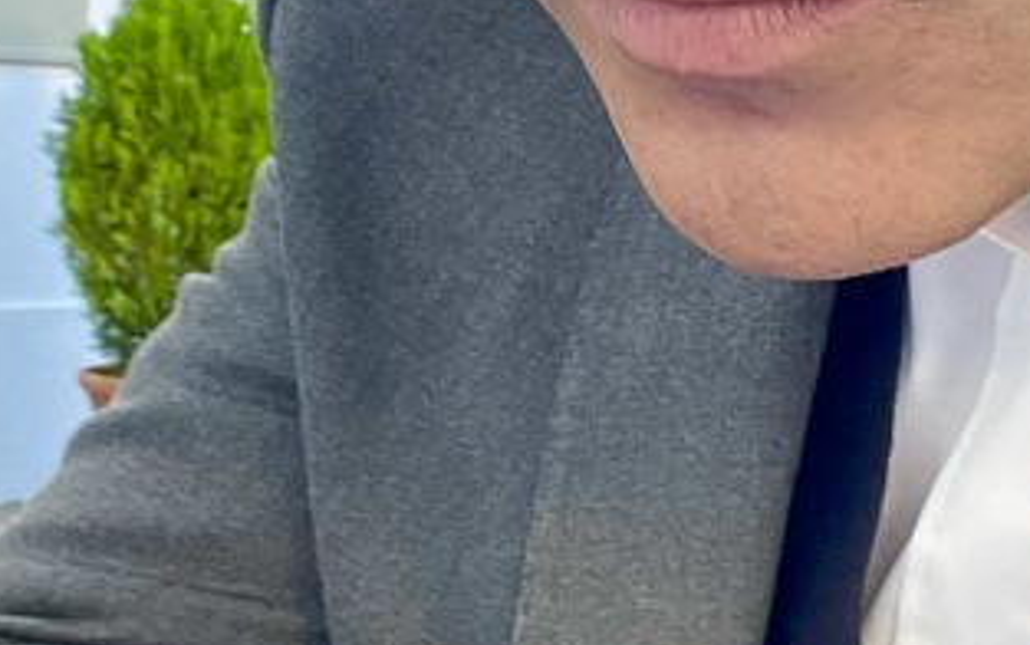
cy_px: 115
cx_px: 553
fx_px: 2921
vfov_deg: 12.5
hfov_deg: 20.0
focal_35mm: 104
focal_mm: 2.71
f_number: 2.2
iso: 100
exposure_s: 1/96
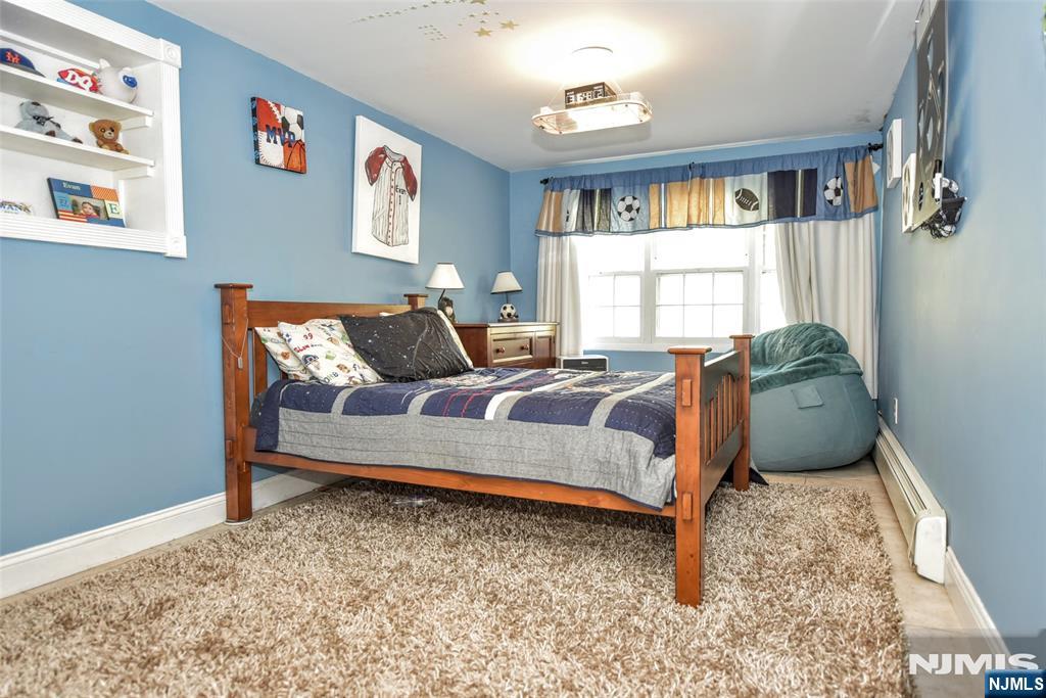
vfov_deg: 57.2
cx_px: 523
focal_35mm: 22
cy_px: 349
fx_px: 639
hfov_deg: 78.6
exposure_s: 1/60
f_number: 2.8
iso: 1000
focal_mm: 22
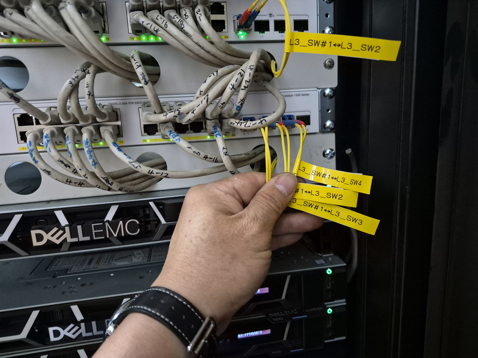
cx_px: 239
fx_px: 318
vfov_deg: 58.9
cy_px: 179
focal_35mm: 23
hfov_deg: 73.9
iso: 1250
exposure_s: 1/40
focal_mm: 5.4
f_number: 1.8
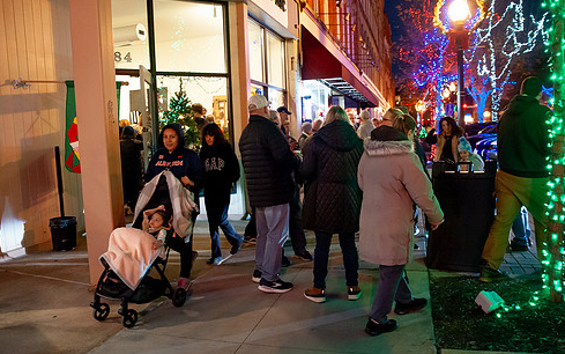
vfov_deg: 43.2
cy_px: 172
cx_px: 302
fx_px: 447
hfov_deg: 64.6
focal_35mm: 29
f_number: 3.2
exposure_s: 1/125
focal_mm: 24
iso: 2500
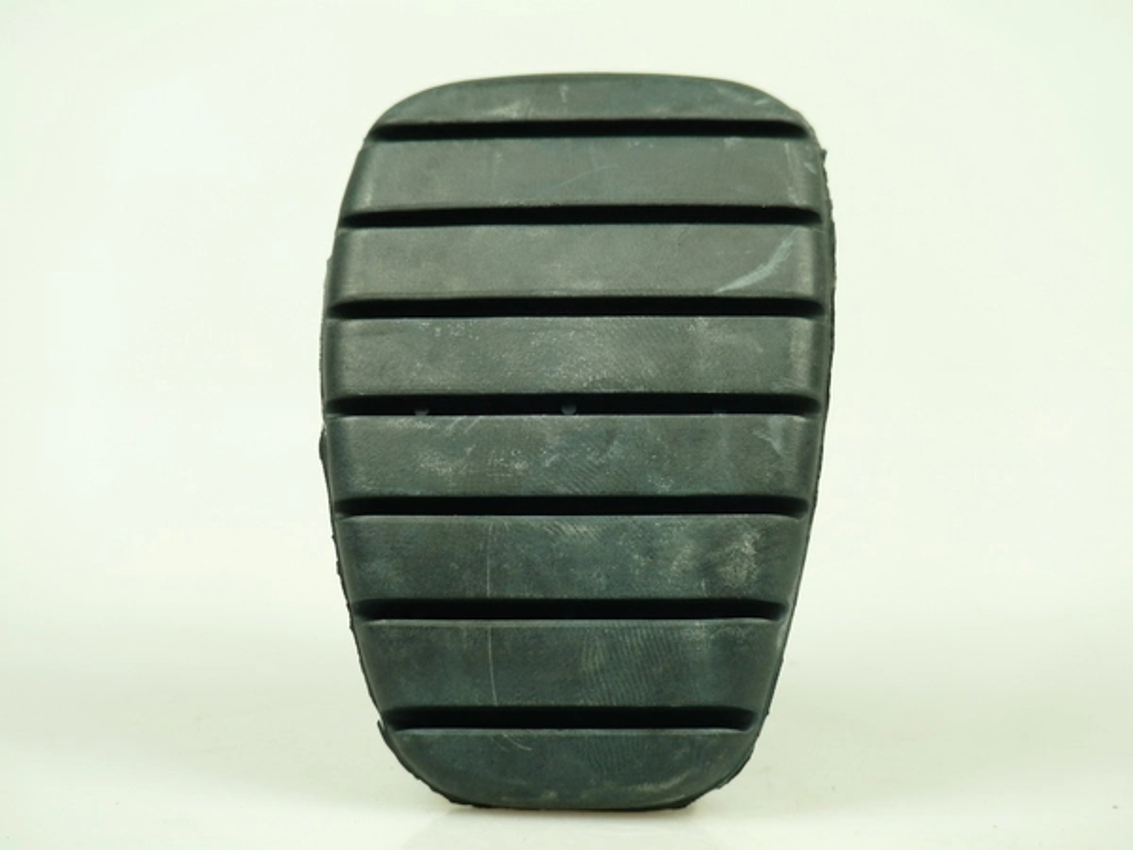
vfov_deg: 4.2
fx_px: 11718
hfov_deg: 5.5
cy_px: 425
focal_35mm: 358
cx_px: 566
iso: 100
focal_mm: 63.6
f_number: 3.7
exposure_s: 1/100
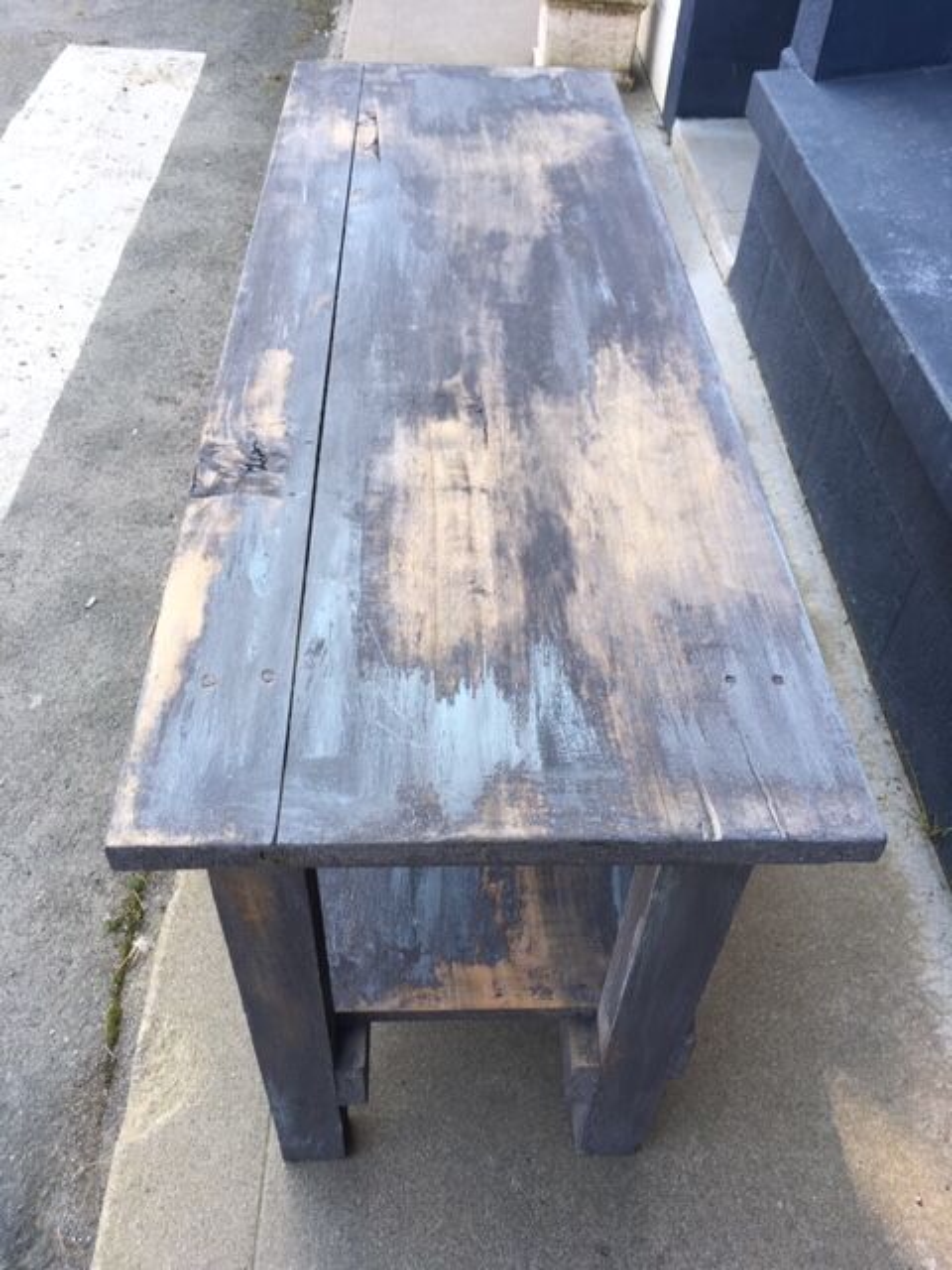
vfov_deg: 61.7
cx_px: 476
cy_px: 635
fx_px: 1063
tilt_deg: -45.0
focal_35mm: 29
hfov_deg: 48.2
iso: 25
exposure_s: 1/101
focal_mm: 4.15
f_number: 2.2
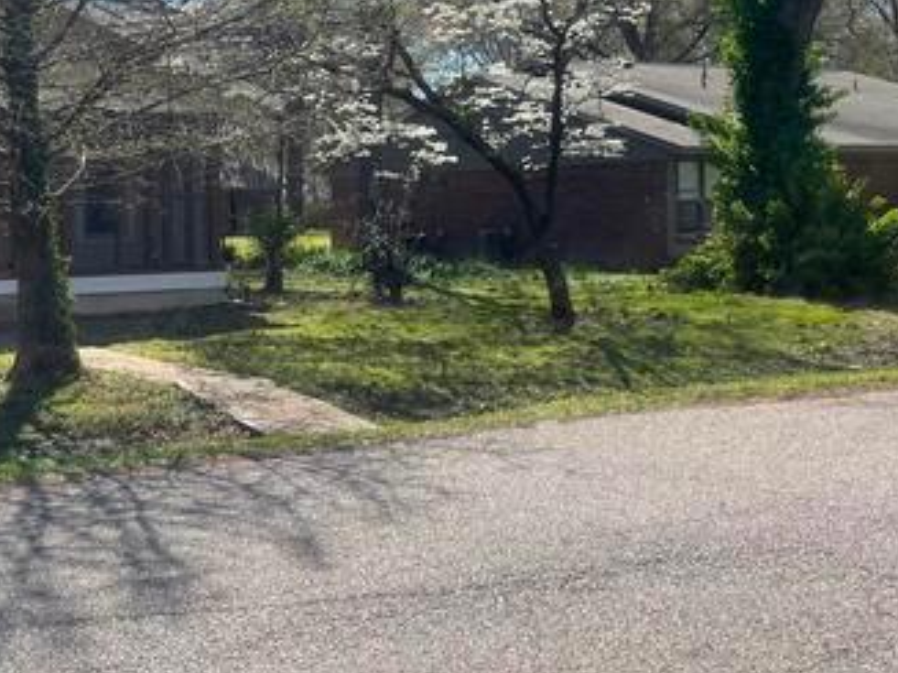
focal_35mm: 51
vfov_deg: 28.5
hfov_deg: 36.0
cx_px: 155
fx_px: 1323
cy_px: 264
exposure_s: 1/2545
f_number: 1.6
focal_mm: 5.1
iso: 32
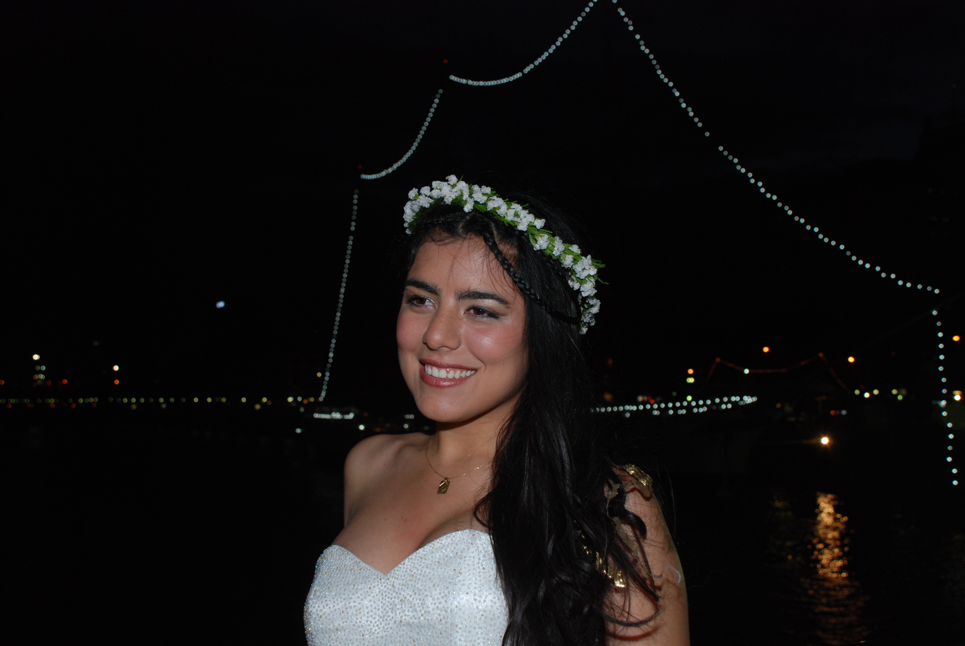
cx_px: 482
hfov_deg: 49.5
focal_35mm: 39
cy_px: 323
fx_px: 1047
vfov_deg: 34.3
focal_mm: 26
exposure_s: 1/60
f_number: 5.6
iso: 400
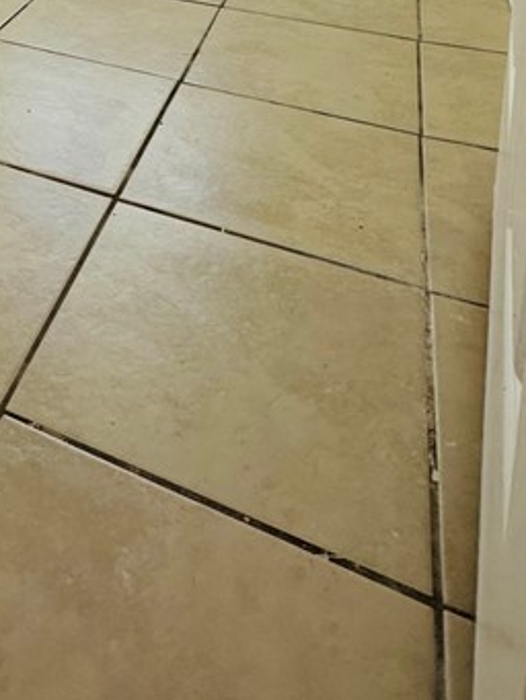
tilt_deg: -7.5
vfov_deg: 33.0
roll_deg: +0.8
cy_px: -211
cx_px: -43
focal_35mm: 42
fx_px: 850
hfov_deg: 30.9
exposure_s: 1/500
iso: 40
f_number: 2.2
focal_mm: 2.22
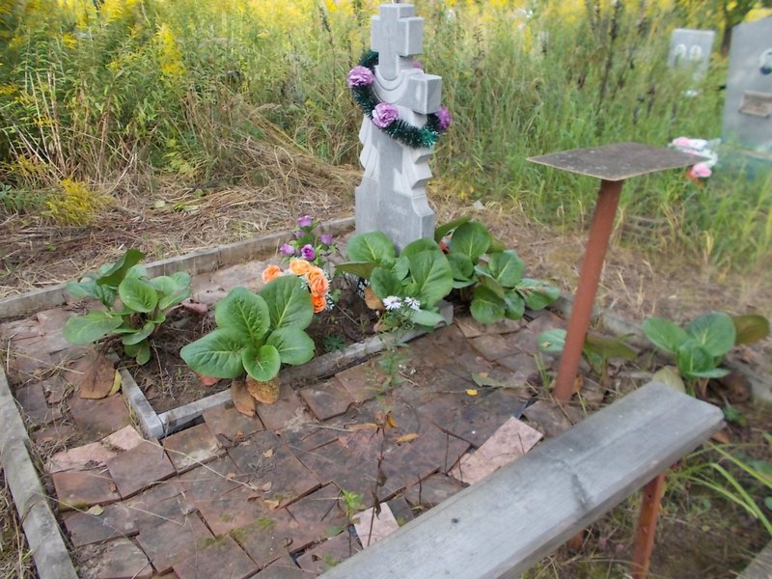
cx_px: 386
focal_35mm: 26
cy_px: 290
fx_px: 580
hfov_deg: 67.3
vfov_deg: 53.1
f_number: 3.2
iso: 80
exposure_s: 1/160
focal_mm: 4.6
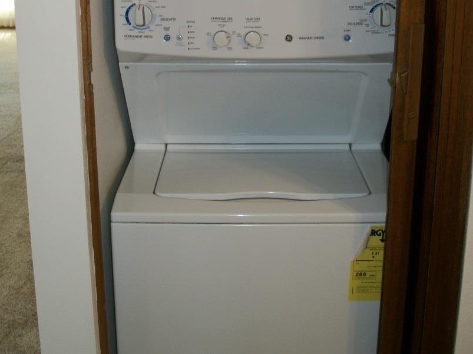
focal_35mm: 51
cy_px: 47
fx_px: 697
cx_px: 221
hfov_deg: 37.5
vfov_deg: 27.7
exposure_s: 1/30
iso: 80
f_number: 2.9
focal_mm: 5.7
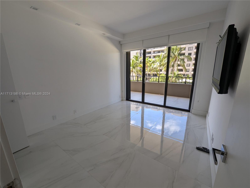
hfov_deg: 106.1
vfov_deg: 90.1
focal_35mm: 13
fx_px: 94
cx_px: 125
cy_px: 94
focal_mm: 1.95
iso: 40
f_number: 2.2
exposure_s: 1/106
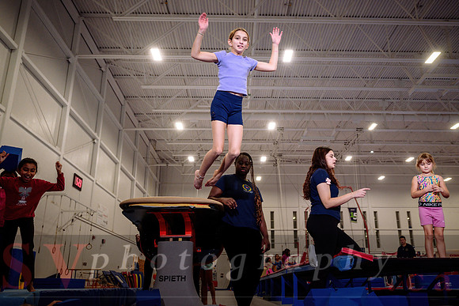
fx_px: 426
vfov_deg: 39.6
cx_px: 247
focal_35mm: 33
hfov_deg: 56.6
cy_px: 156
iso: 1600
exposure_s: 1/400
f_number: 3.5
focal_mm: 30.5
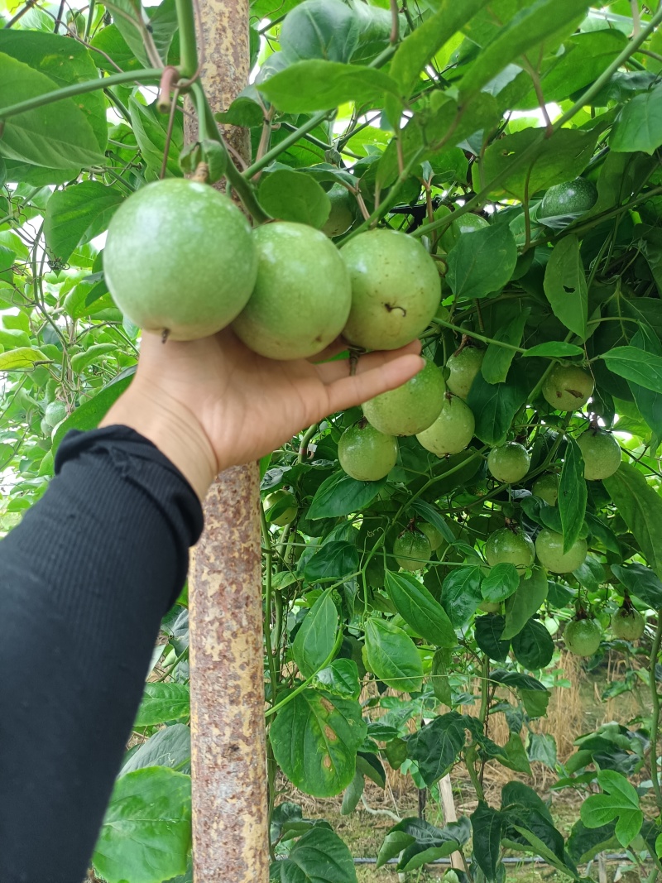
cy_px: 442
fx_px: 663
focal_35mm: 26
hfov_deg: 53.1
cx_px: 331
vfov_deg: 67.3
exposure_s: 1/100
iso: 206
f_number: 1.8
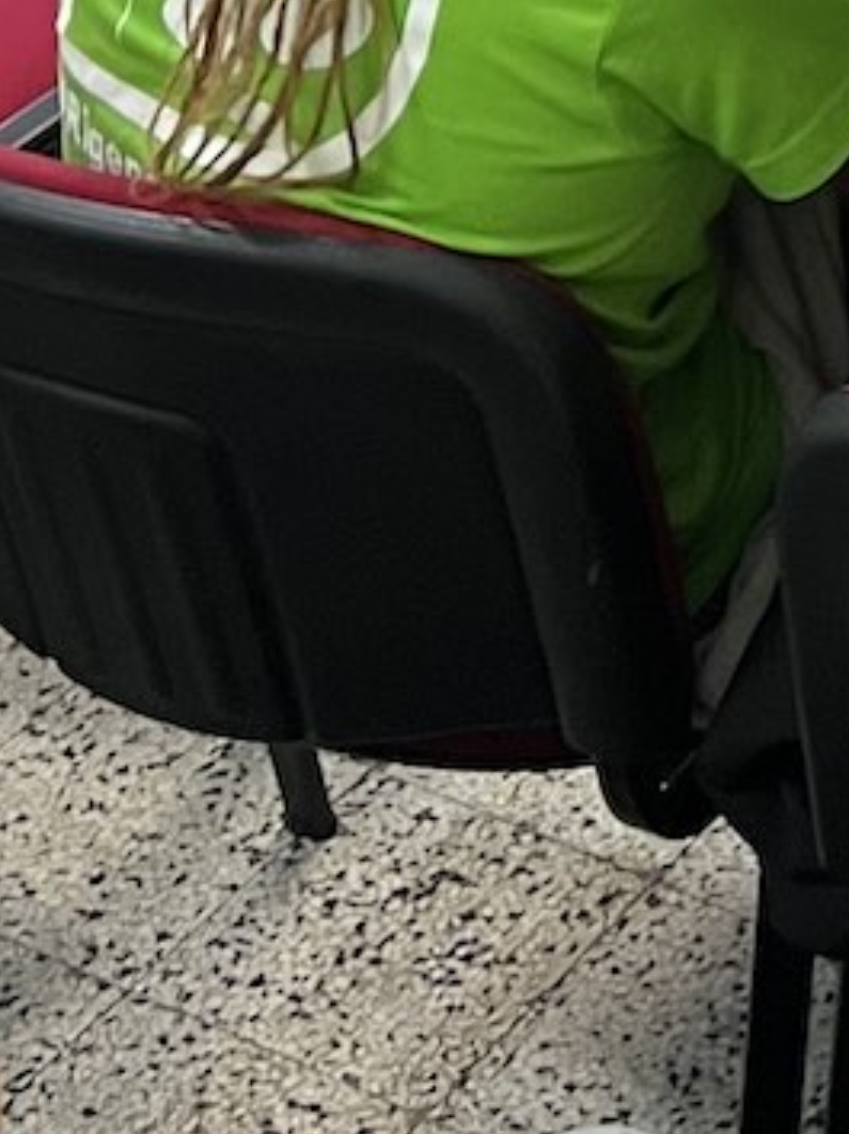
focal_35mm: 147
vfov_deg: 11.9
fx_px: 4813
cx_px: 1733
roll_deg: -3.0
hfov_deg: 9.4
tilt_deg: -17.1
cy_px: -1204
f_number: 1.5
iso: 80
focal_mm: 5.7
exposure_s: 1/50
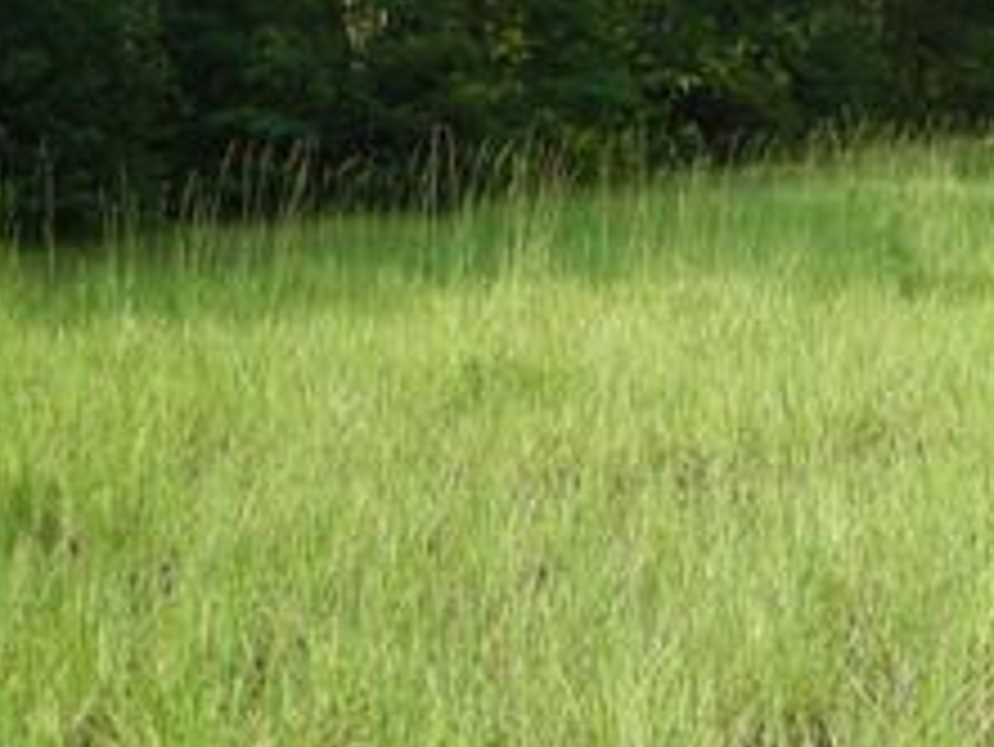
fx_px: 2471
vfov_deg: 16.8
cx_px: 855
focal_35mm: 86
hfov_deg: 22.3
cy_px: 11
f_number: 3.2
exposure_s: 1/227
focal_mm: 6.3
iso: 50
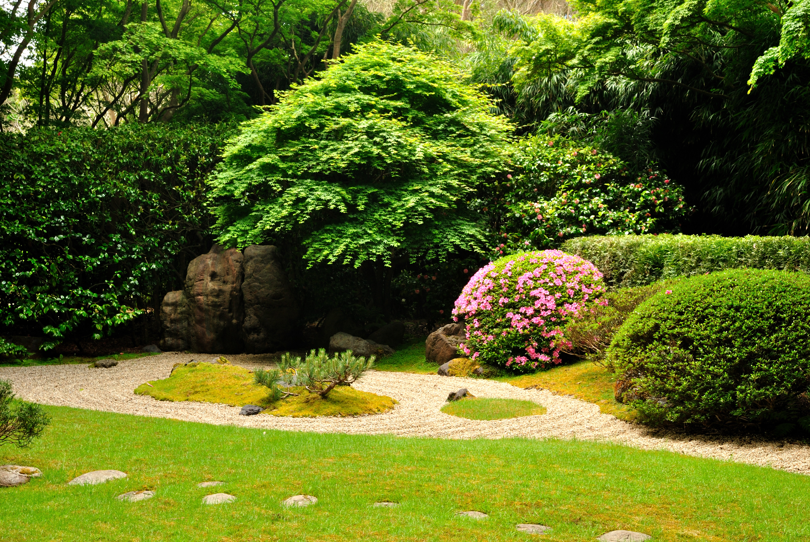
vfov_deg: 25.1
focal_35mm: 54
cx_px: 405
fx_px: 1216
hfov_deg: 36.8
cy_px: 271
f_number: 10
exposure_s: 1/20
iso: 100
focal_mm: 36
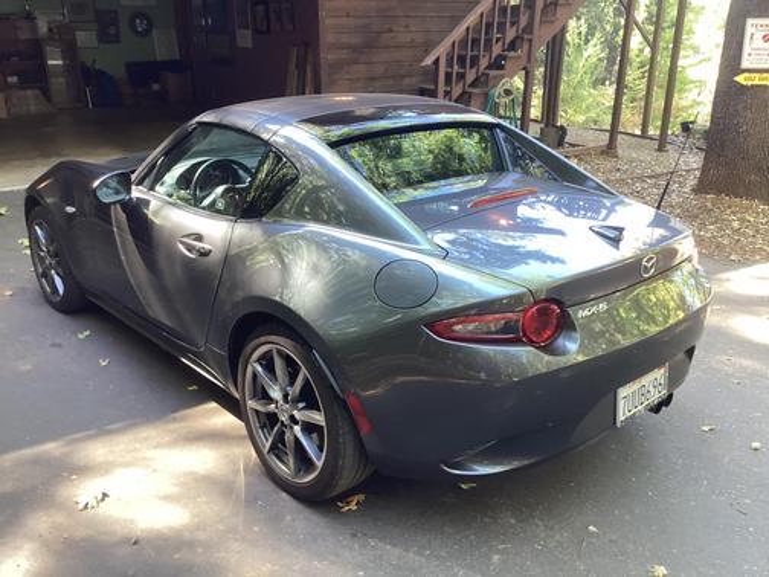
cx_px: 384
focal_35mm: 31
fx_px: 689
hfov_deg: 58.4
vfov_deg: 45.4
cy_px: 288
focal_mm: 3.3
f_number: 2.4
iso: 100
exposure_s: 1/50
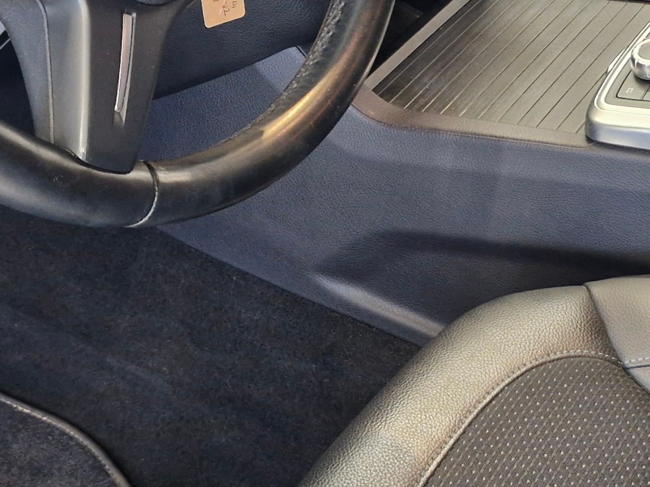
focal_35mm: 76
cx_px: 521
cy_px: 111
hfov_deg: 25.2
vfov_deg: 19.2
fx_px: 1427
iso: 640
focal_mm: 5.54
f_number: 1.8
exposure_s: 1/50
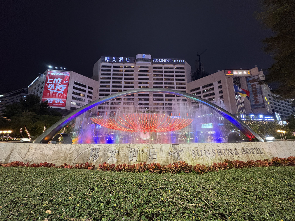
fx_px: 119
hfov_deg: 102.1
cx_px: 148
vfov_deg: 85.7
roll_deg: +0.6
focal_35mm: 14
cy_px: 110
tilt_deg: +12.3
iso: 400
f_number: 2.2
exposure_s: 1/50
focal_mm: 2.22
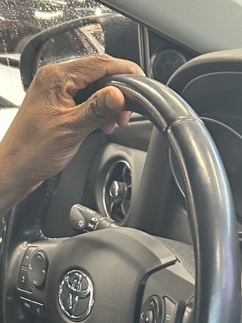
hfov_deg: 18.7
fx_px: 737
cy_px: 393
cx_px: 133
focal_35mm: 79
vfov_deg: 22.6
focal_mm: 5.7
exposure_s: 1/50
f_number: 1.5
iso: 500
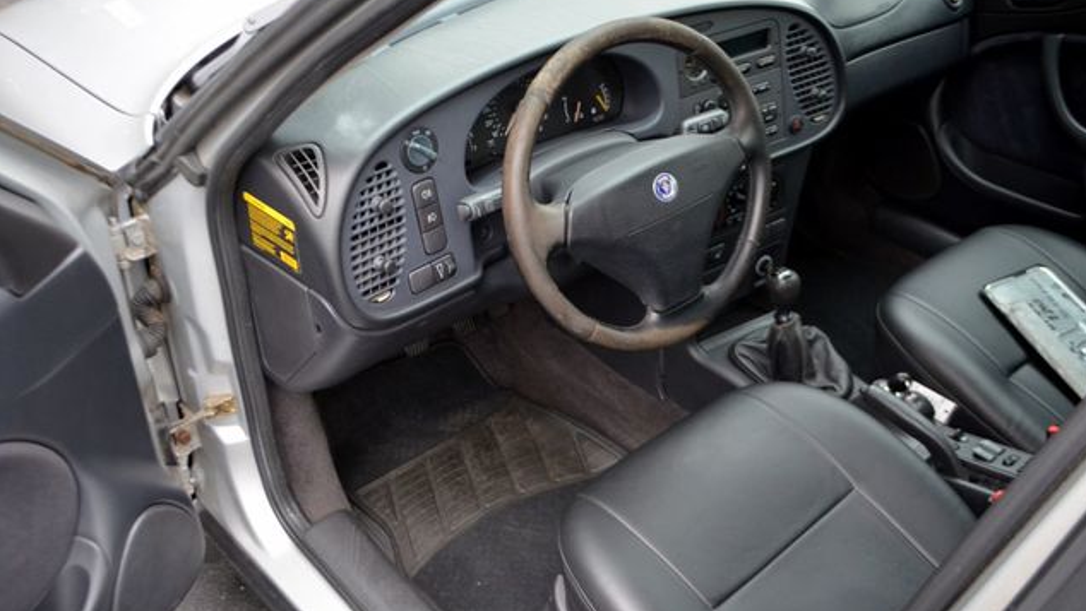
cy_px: 310
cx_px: 546
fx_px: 1095
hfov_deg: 52.8
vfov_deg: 31.2
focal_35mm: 38
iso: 400
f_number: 4.5
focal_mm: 24
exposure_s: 1/80
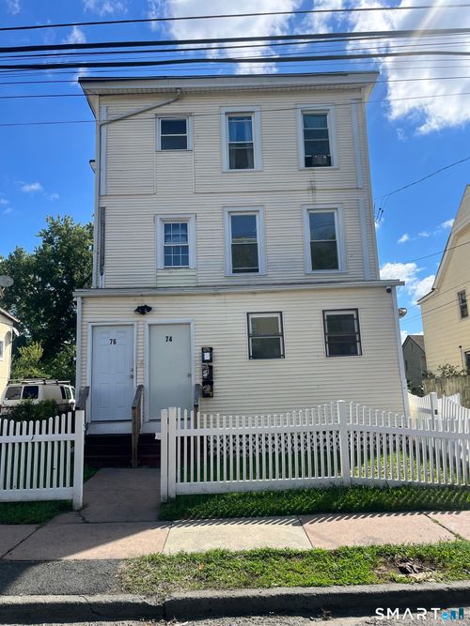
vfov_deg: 67.3
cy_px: 313
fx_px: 471
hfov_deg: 53.0
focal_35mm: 26
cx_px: 235
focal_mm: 5.1
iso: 50
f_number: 1.6
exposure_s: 1/3049
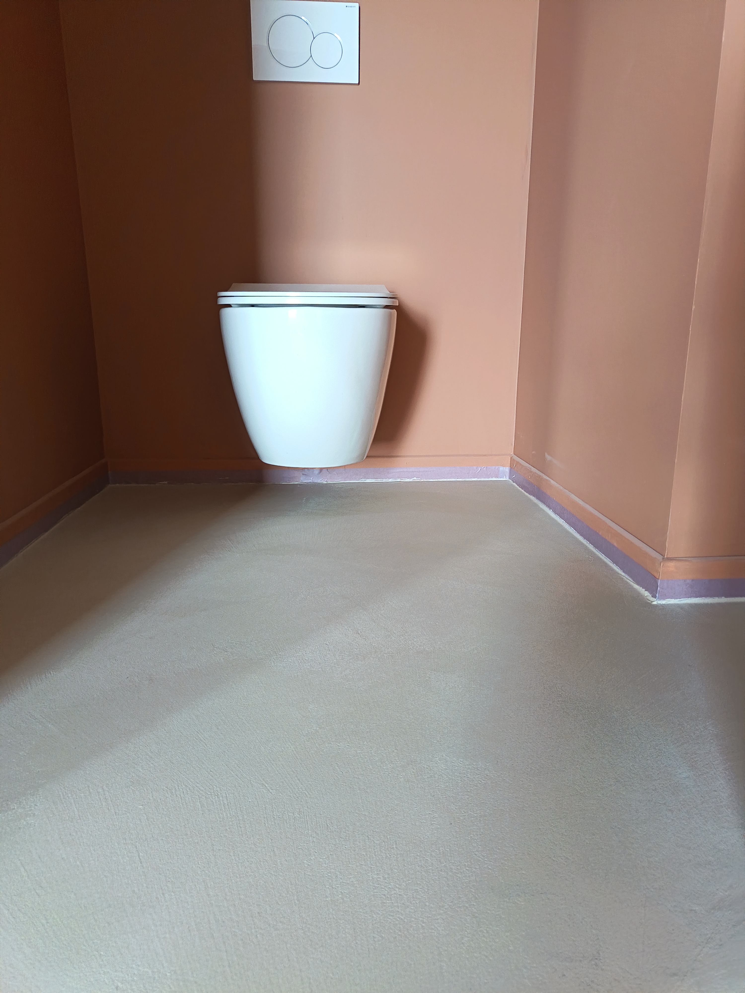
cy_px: 496
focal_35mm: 24
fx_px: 689
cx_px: 372
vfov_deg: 71.6
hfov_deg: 56.8
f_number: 1.75
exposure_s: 1/33.3
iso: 1782
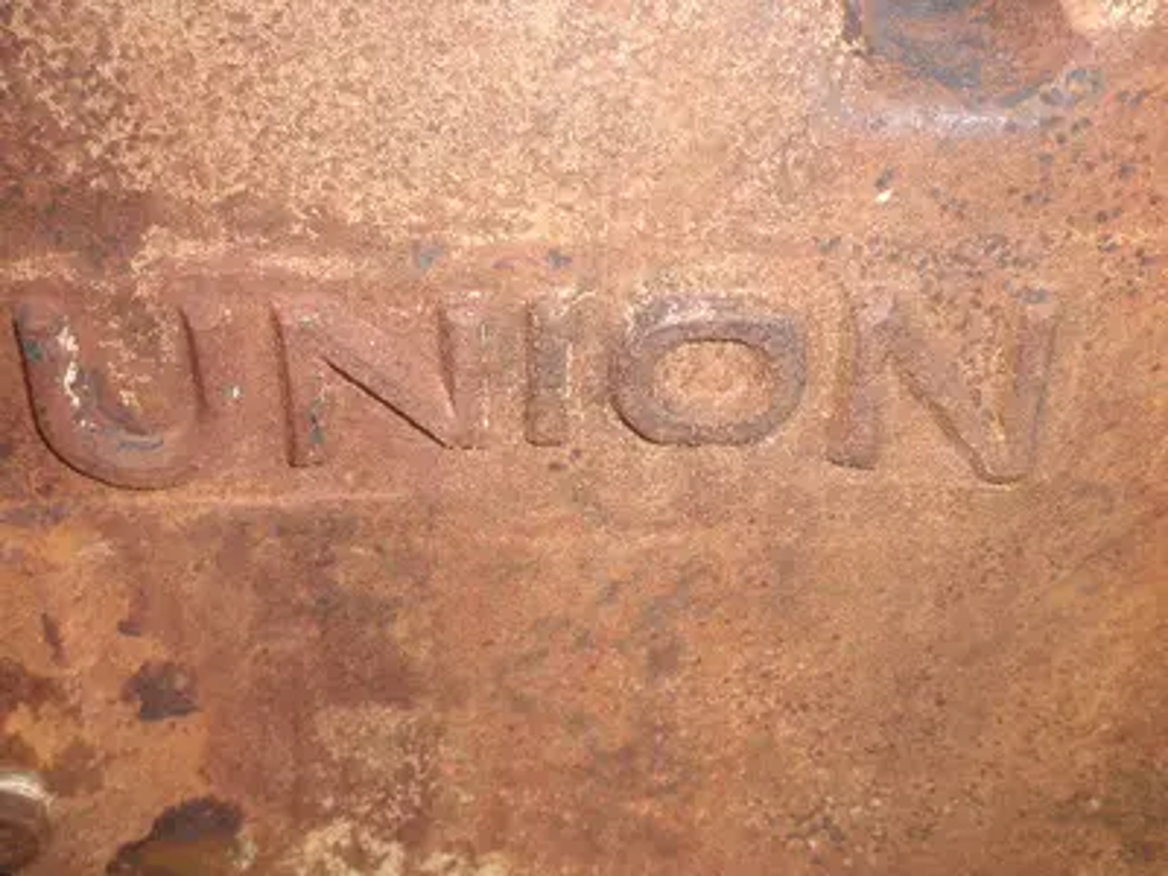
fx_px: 1485
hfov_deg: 42.9
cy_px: 438
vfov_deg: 32.9
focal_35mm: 44
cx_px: 584
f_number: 9.6
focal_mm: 7.9
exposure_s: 1/80
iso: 200
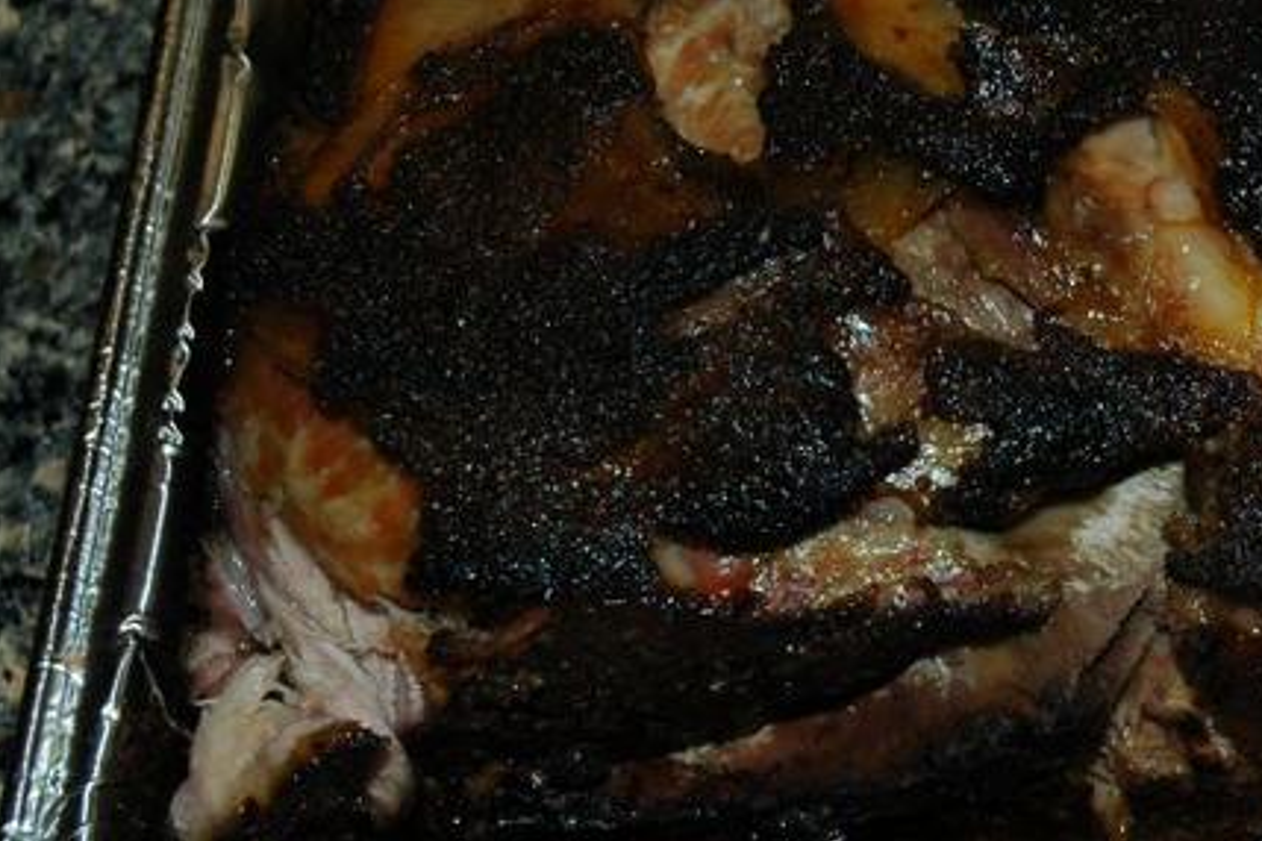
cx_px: 1253
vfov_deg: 12.8
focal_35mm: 107
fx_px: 3751
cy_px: 501
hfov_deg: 18.6
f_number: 5.6
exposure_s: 1/125
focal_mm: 34
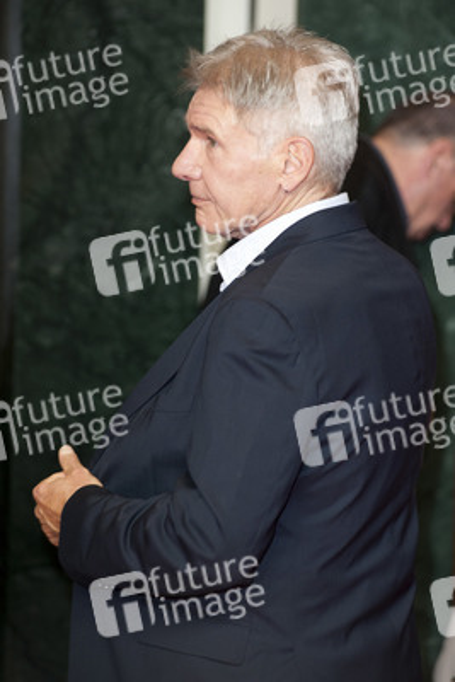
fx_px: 2746
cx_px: 228
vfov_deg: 14.1
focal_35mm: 145
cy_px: 341
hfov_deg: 9.5
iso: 1000
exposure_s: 1/125
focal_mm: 145
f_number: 5
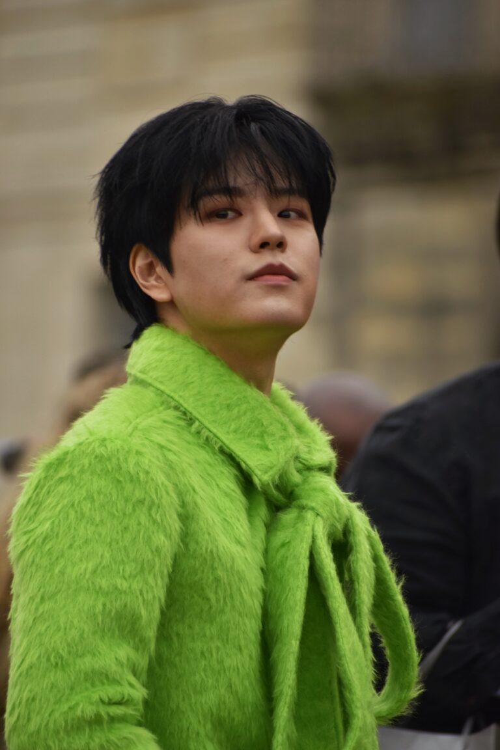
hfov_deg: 3.1
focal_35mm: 450
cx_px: 250
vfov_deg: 4.6
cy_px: 375
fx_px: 9374
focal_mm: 300
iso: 320
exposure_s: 1/200
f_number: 6.3
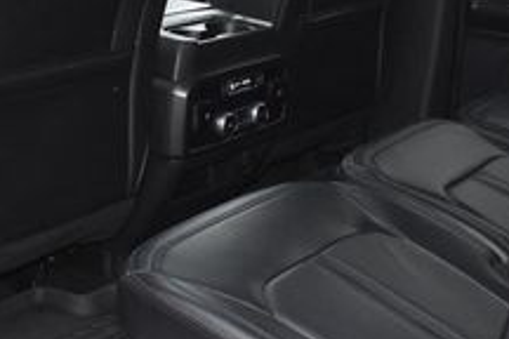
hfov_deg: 25.4
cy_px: 62
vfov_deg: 16.9
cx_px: 243
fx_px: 1131
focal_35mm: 80
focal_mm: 18
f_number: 3.5
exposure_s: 1/125
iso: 1600
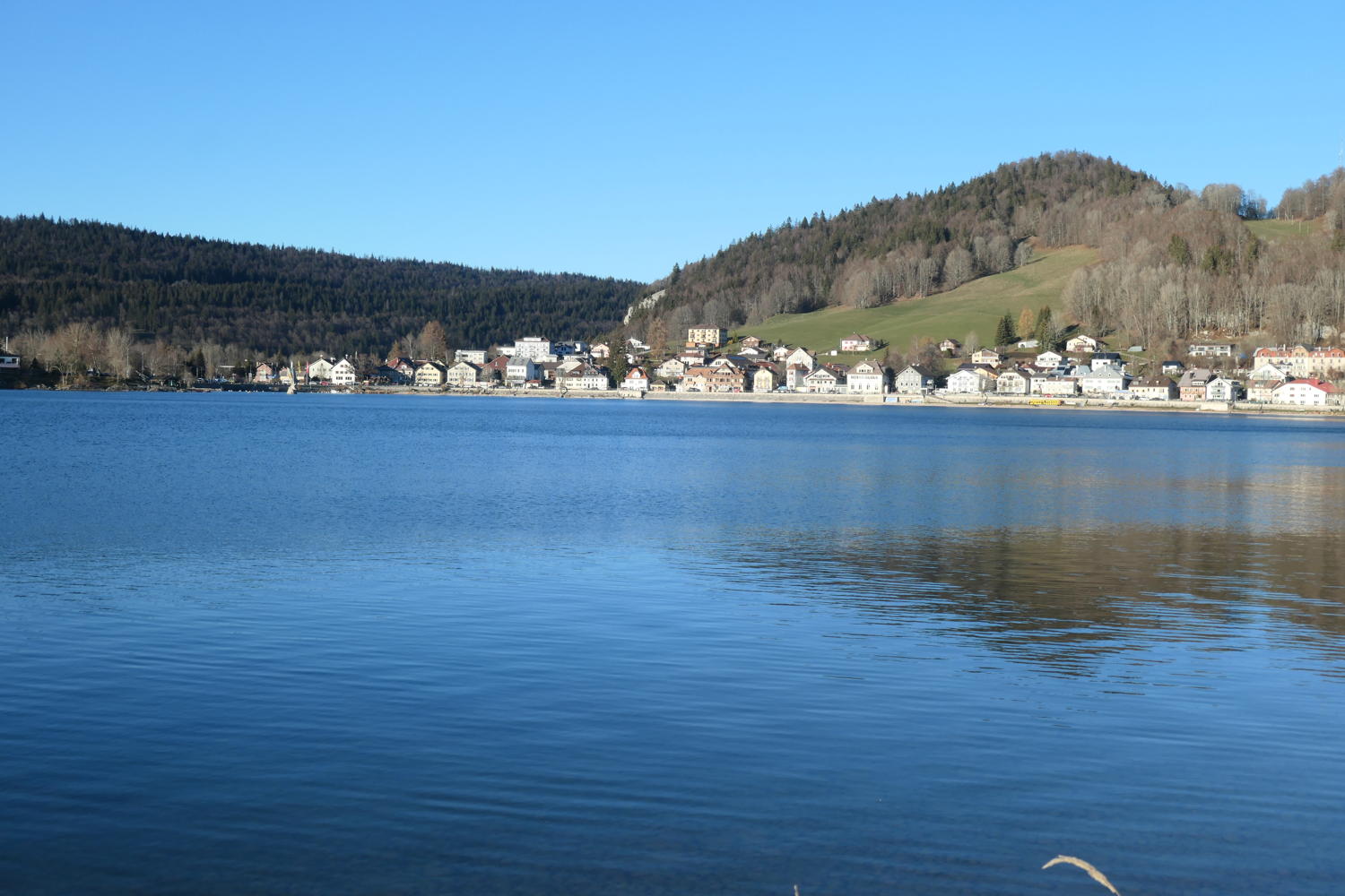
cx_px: 672
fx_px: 1569
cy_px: 448
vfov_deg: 31.9
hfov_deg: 46.4
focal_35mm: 42
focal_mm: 15.4
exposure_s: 1/800
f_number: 4.5
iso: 200
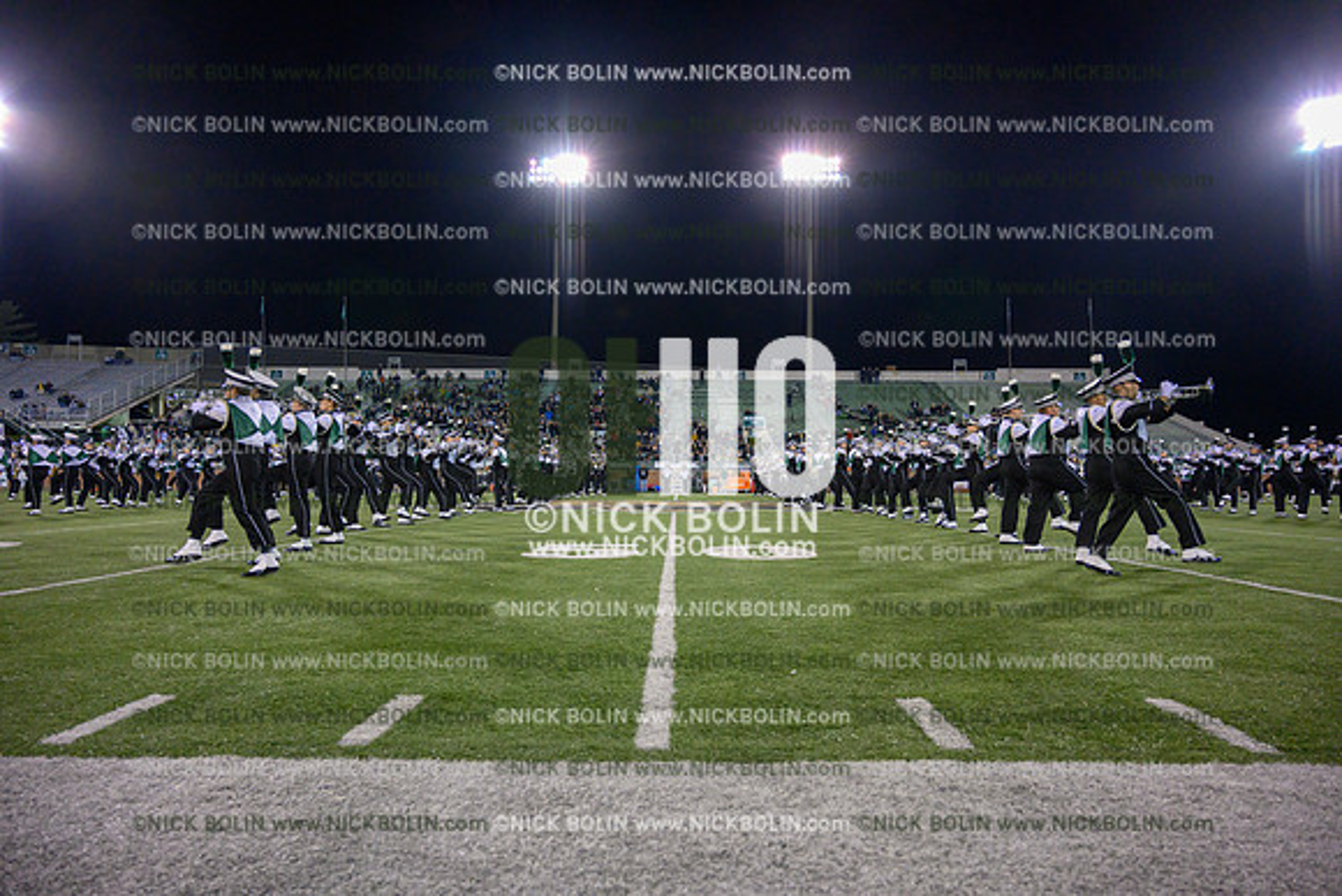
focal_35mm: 24
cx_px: 671
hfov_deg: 73.7
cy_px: 448
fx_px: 895
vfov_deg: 53.2
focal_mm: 24
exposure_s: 1/1000
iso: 5000
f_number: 4
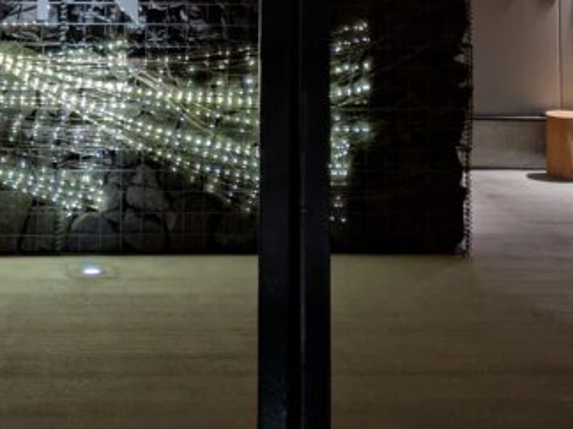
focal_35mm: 79
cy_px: -190
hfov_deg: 24.2
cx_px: 94
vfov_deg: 17.1
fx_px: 1308
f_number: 1.89
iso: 206
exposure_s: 1/24
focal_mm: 5.43
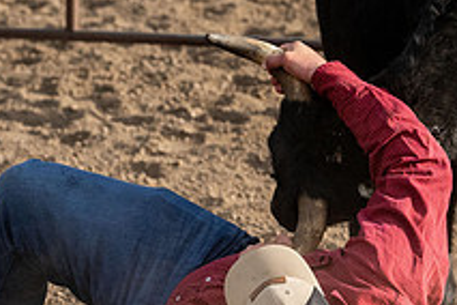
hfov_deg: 8.0
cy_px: 198
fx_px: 3262
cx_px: 371
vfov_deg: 5.3
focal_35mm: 257
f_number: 3.5
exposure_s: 1/12800
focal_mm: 70
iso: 1250
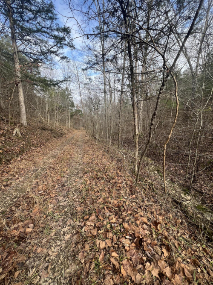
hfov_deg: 89.9
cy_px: 142
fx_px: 107
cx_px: 106
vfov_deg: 106.2
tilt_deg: -9.6
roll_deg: +0.8
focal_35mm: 13
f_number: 1.8
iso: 32
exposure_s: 1/240
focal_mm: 1.57
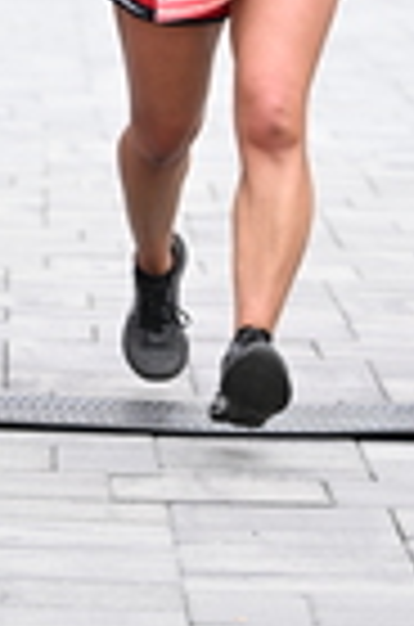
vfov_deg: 5.6
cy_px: -423
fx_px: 6327
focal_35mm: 365
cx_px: 218
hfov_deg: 3.7
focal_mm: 92
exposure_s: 1/1600
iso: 640
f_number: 2.8
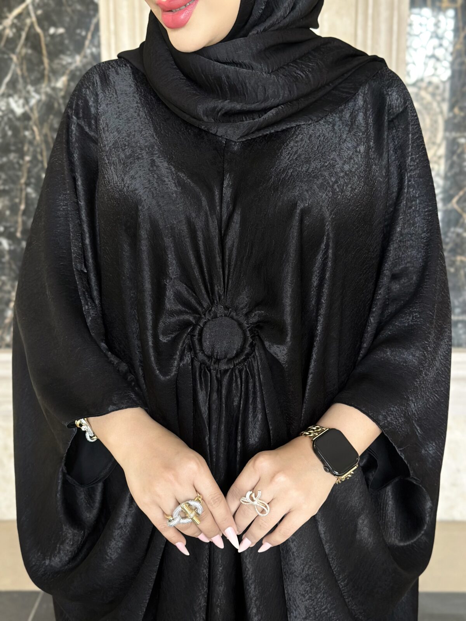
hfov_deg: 30.3
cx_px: 233
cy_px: 310
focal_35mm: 48
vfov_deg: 39.7
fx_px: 862
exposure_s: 1/52
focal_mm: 6.86
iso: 400
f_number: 1.78
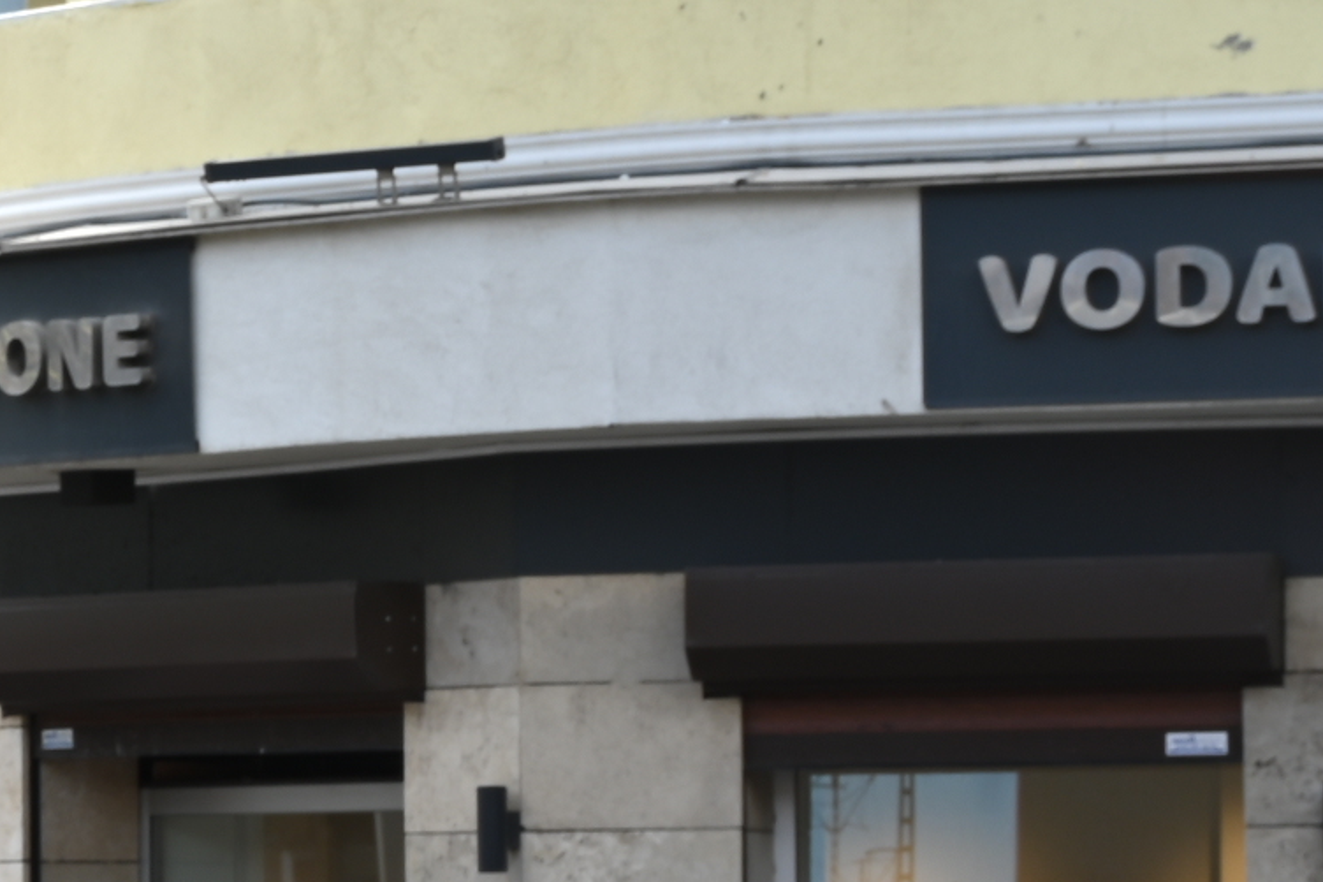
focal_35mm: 225
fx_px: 8266
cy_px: 704
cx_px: -2127
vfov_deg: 6.1
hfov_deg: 8.2
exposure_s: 1/15
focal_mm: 41
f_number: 10
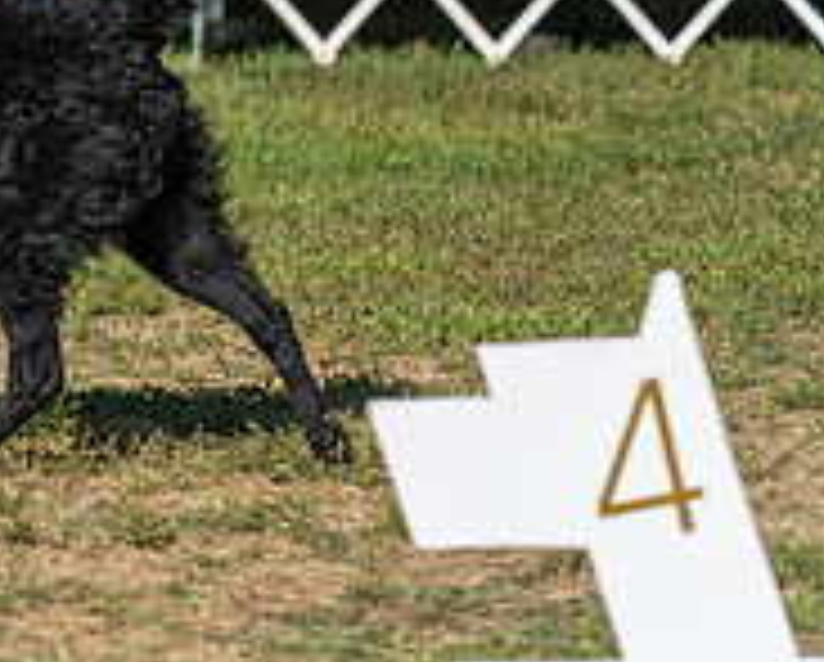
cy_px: -302
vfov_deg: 3.7
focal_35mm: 415
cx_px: -407
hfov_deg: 4.6
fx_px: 10137
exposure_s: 1/1250
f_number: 4.5
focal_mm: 120
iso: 100
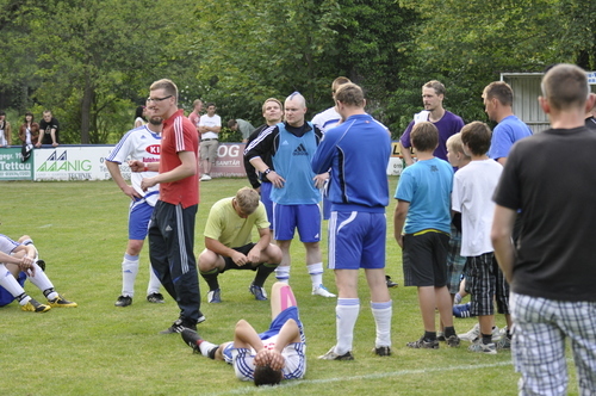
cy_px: 198
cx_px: 298
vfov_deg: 10.7
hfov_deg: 16.1
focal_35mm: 128
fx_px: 2108
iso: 800
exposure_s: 1/500
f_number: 4
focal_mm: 85
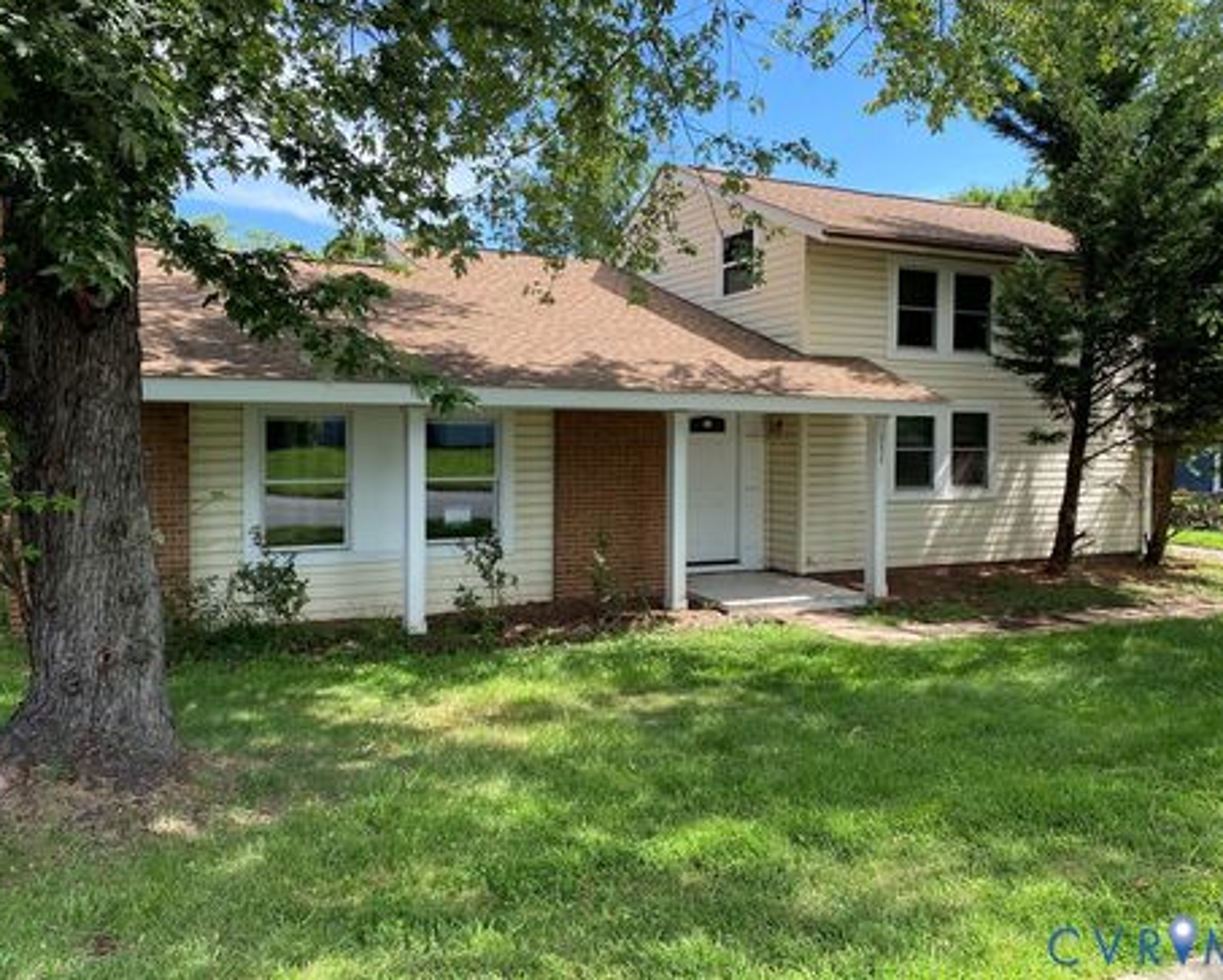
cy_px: 477
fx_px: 1014
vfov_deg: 51.6
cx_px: 643
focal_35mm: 28
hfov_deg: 62.1
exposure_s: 1/711
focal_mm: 4.25
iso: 32
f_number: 1.8
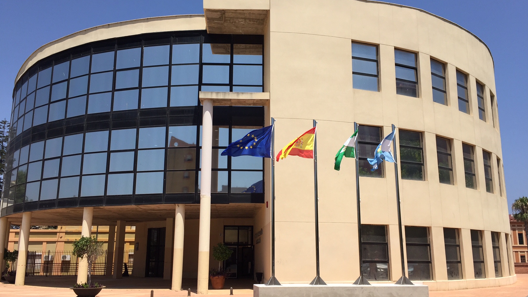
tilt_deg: +11.0
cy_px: 160
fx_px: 448
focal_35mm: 32
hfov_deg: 61.0
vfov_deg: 36.7
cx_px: 265
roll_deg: -0.6
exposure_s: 1/2326
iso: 32
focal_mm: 4.15
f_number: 2.2
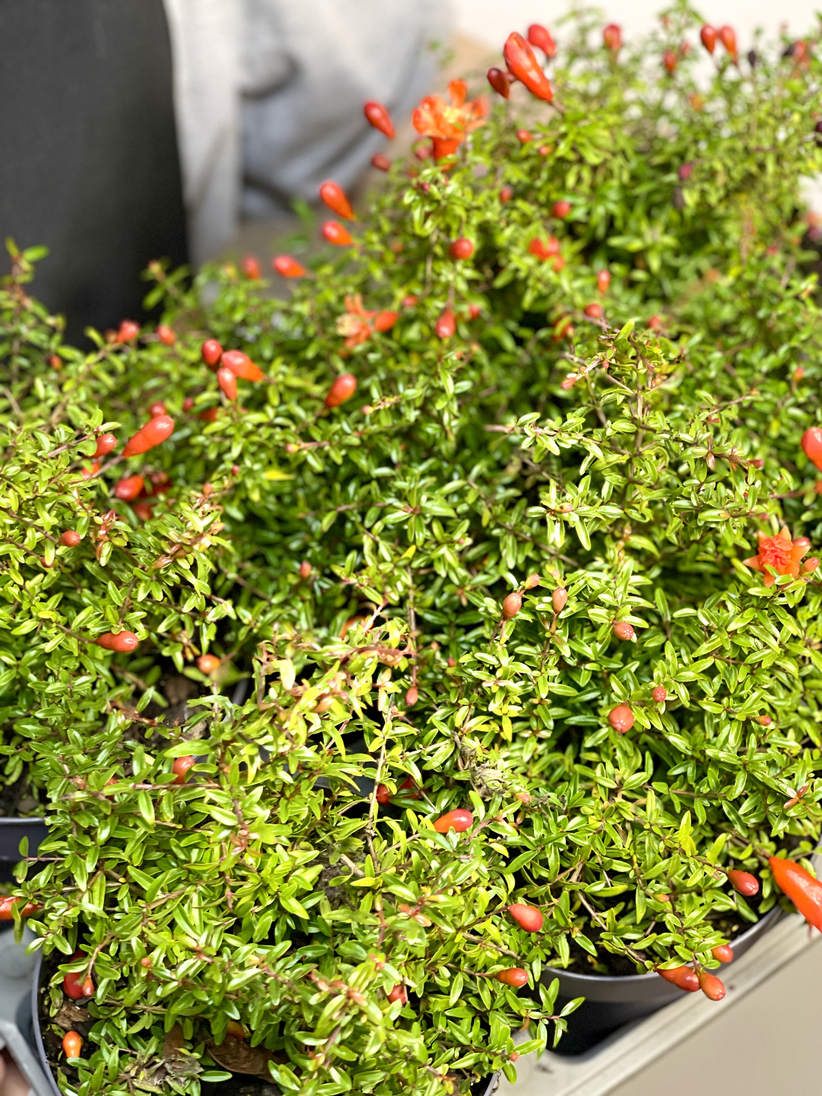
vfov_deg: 30.3
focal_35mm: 64
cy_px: 548
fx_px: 2026
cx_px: 411
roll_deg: -2.3
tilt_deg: -36.8
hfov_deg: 22.9
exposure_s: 1/80
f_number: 2.2
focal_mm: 7.5
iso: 250
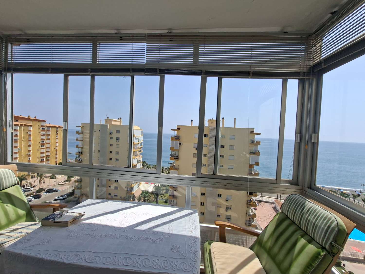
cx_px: 182
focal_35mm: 13
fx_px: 137
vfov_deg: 89.9
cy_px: 137
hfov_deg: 106.2
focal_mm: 1.74
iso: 40
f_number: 2.2
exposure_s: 1/1247
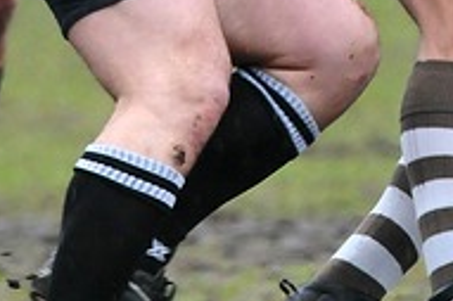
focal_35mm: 2117
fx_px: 26615
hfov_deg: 1.0
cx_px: 726
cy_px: -201
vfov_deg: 0.6
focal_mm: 300
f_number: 4
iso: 1000
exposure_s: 1/320
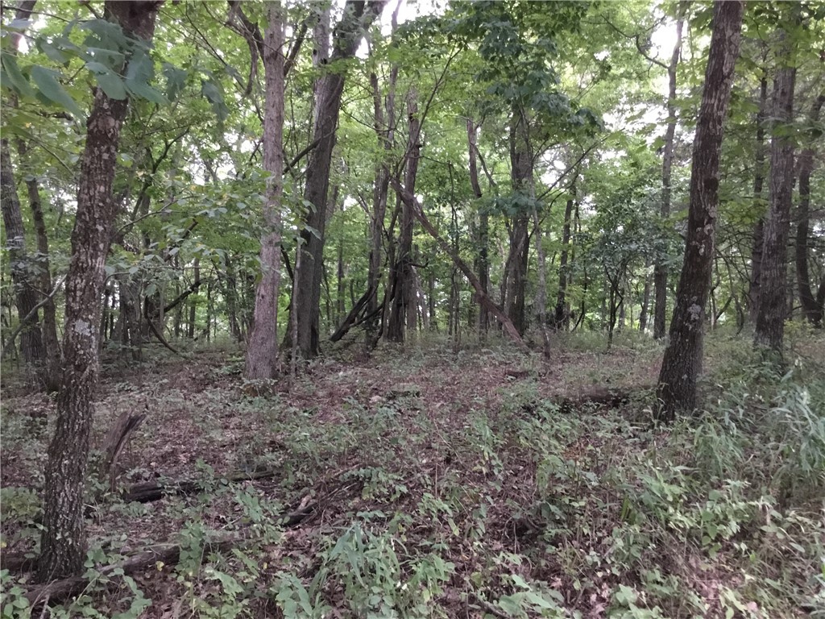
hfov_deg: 58.4
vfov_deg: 45.4
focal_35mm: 31
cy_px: 310
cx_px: 412
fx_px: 739
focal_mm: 3.3
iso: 125
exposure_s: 1/30
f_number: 2.4
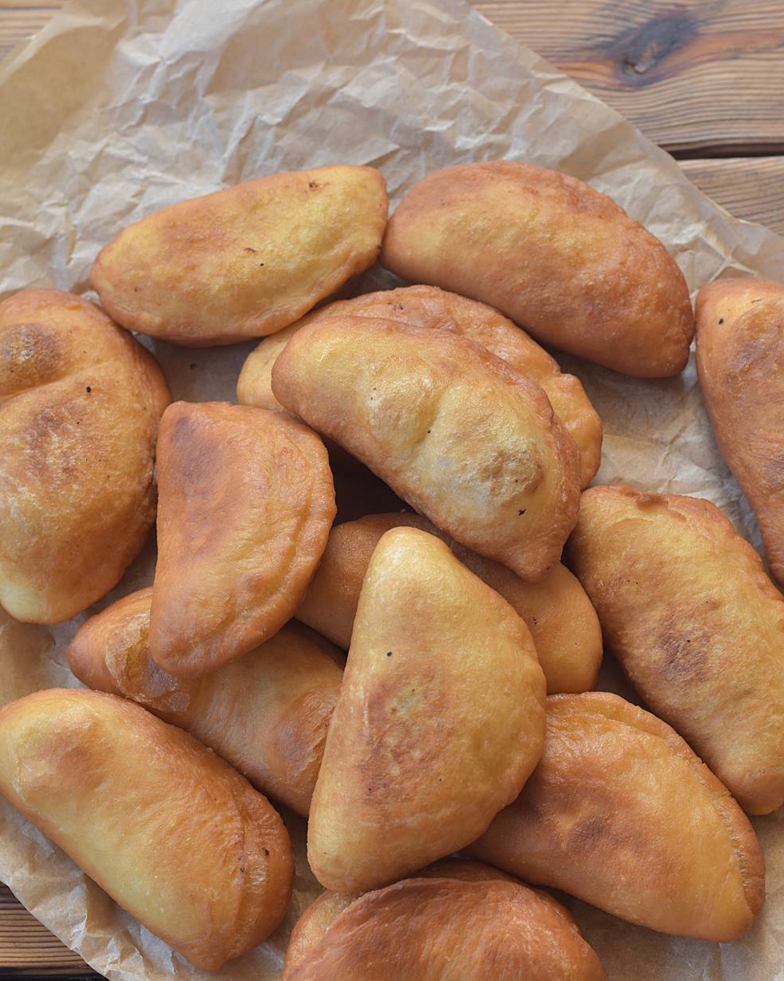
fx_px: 2495
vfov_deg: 22.2
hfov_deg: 17.9
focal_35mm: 86
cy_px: 540
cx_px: 392
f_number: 4.5
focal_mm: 50
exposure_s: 1/125
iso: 200
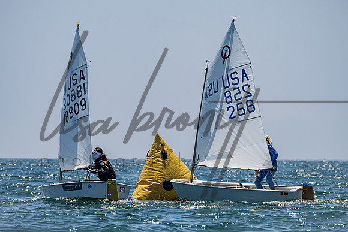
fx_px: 3035
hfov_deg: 6.6
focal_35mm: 314
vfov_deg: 4.4
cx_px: 175
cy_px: 129
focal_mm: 250
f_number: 8
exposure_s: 1/4000
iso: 500
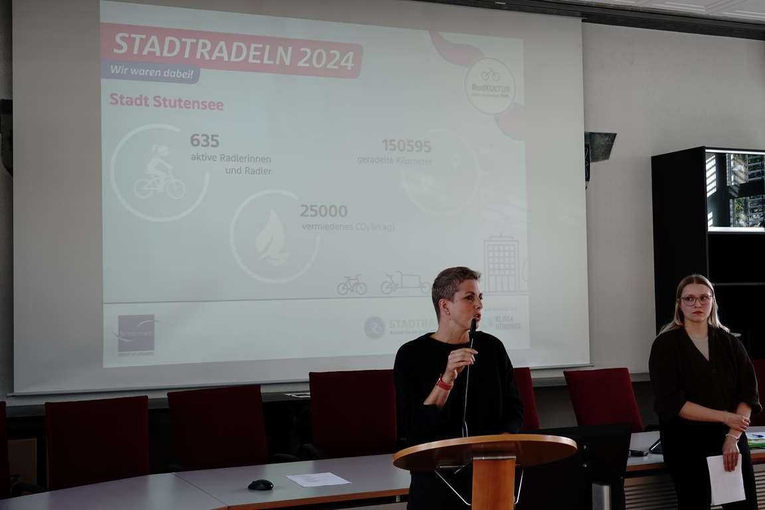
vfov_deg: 28.1
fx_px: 1020
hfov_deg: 41.1
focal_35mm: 48
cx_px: 382
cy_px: 255
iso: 125
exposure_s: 1/50
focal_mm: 17.55
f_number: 3.2
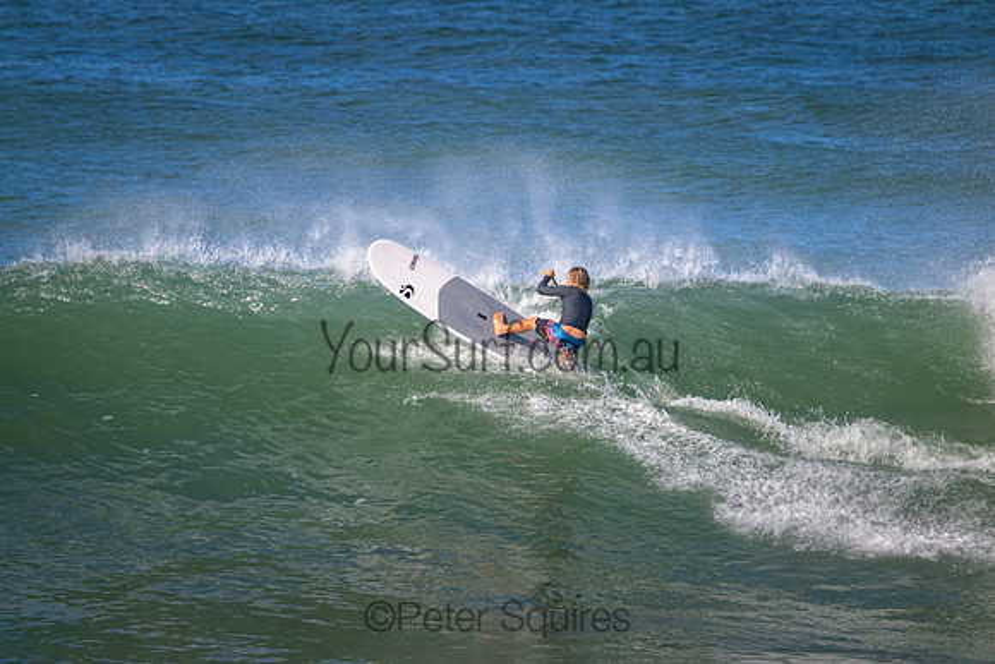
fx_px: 22115
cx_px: 498
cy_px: 332
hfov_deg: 2.6
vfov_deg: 1.7
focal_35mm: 800
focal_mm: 800
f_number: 11
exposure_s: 1/2000
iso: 1100
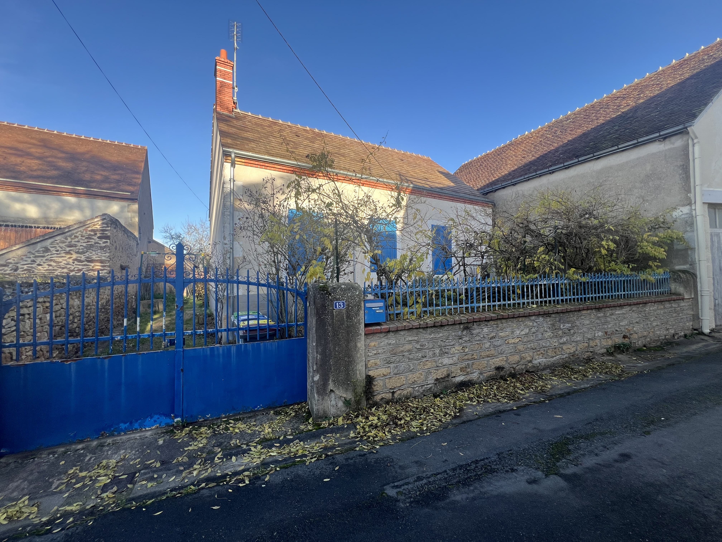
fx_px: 271
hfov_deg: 106.2
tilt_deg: +0.5
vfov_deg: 89.9
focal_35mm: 13
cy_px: 271
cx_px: 361
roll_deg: +1.0
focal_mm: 1.57
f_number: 1.8
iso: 32
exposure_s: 1/272
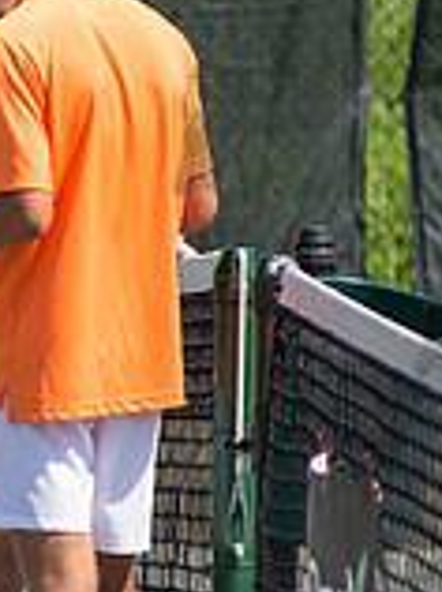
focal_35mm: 957
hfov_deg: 1.5
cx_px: -313
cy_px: 269
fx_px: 16337
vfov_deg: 2.1
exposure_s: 1/1250
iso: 125
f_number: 4
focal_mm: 200
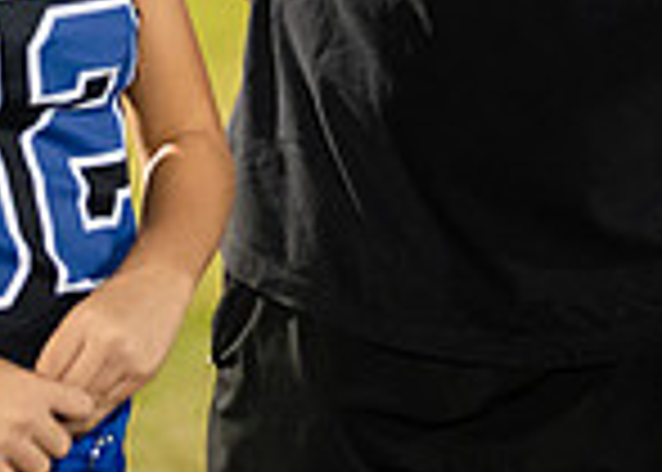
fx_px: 4794
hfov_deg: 7.9
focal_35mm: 255
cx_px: 424
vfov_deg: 5.5
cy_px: -428
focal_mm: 50
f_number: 1.2
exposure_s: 1/500
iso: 1600
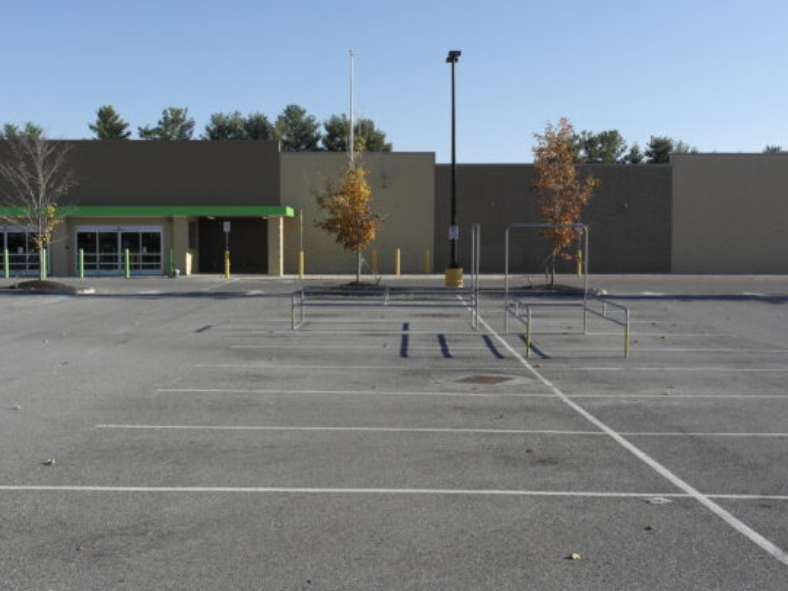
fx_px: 933
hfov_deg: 45.8
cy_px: 280
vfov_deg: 35.1
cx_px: 406
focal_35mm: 41
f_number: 6.3
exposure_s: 1/320
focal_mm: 20
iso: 100
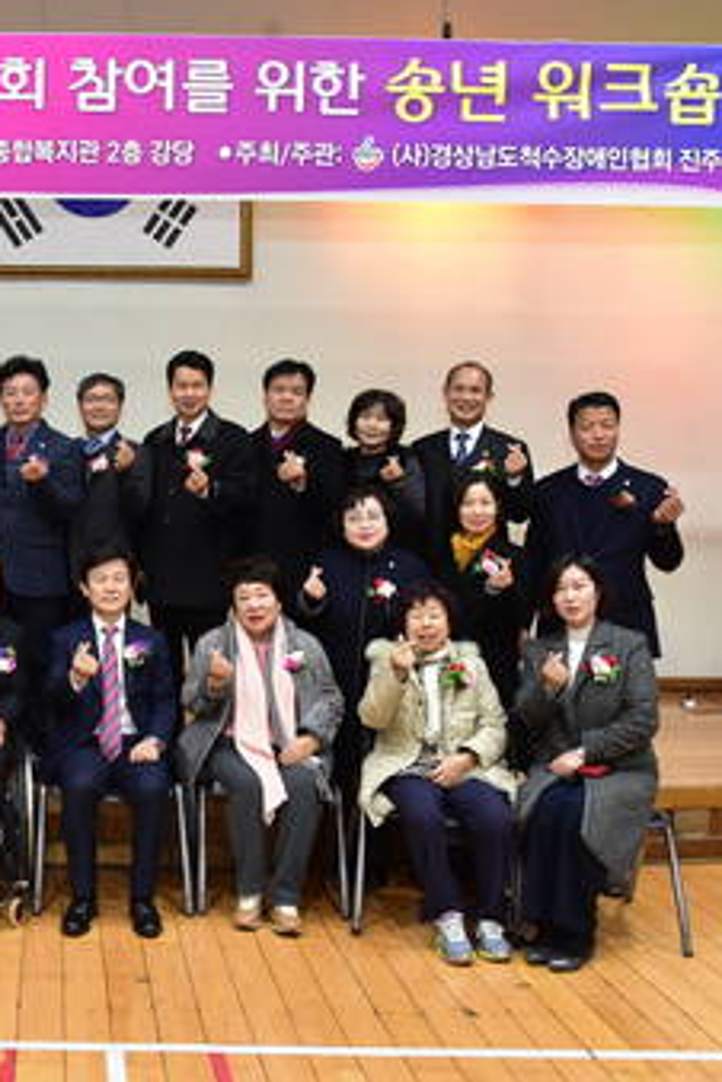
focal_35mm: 41
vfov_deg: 47.4
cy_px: 501
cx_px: 22
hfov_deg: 30.6
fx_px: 1233
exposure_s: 1/250
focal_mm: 24
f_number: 5.6
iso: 5000
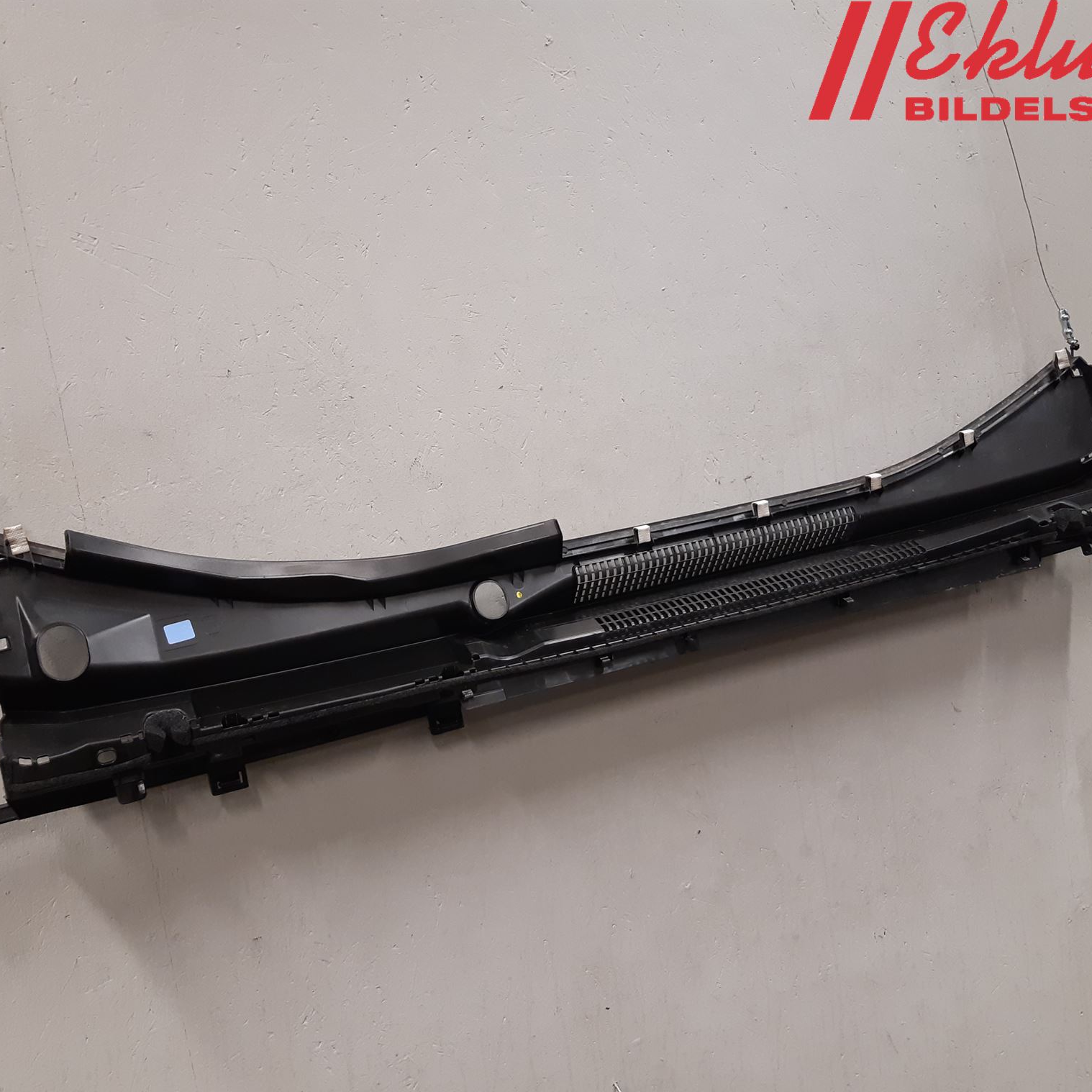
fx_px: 1106
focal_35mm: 31
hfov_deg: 52.5
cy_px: 551
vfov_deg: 52.5
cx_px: 514
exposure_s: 1/50
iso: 160
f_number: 1.7
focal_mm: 3.93
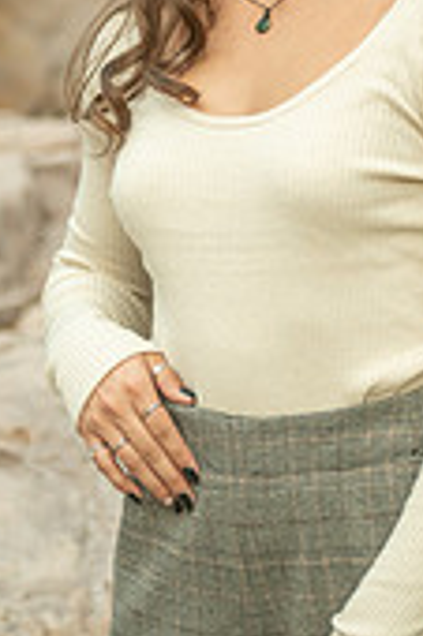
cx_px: 260
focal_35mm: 148
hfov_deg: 9.2
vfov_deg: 13.8
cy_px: 82
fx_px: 2614
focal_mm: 56
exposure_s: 1/125
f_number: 2.8
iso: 640
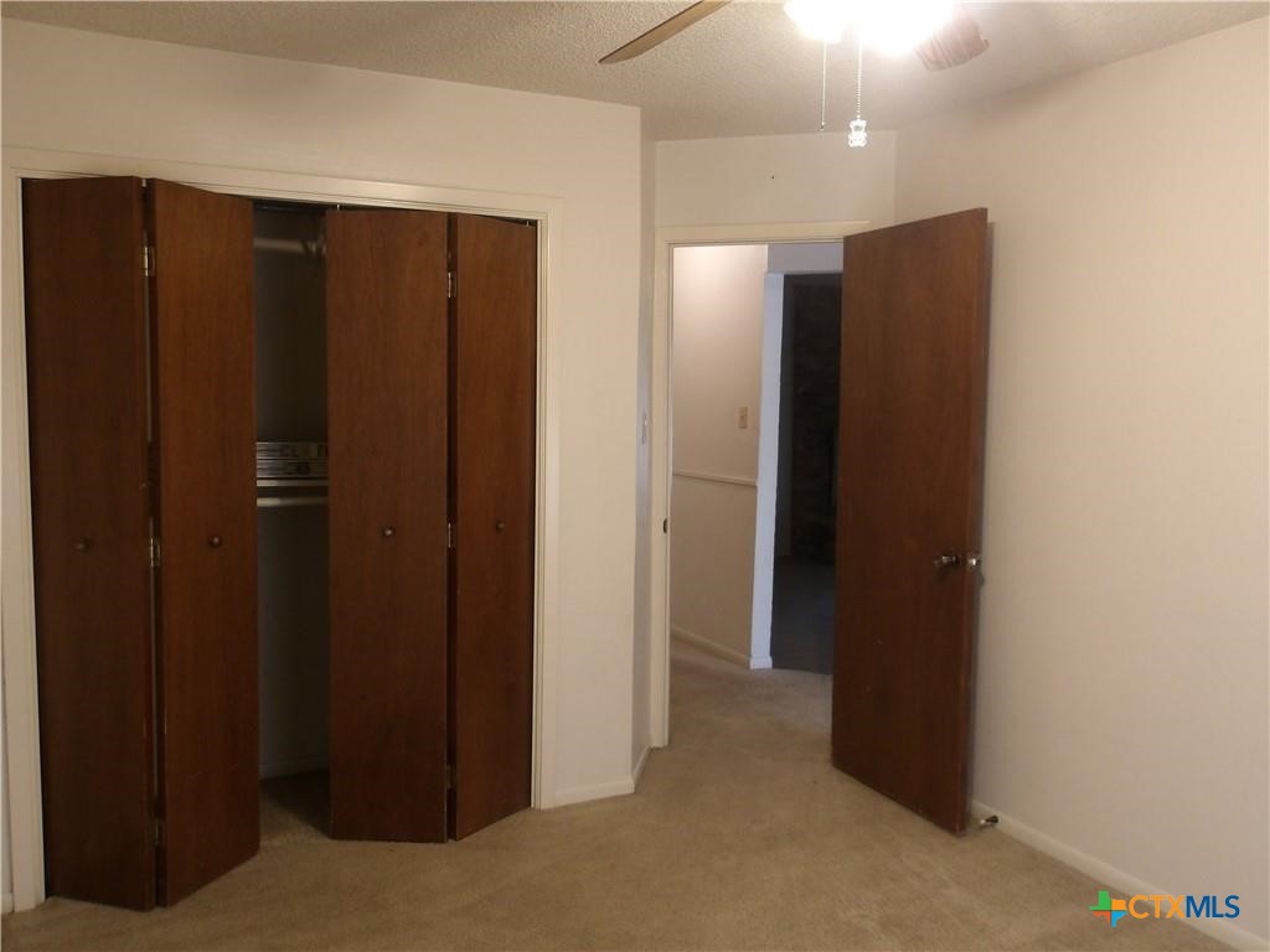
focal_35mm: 27
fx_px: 991
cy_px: 476
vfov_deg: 51.4
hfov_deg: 65.3
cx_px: 635
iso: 200
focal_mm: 4.9
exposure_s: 1/24
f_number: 3
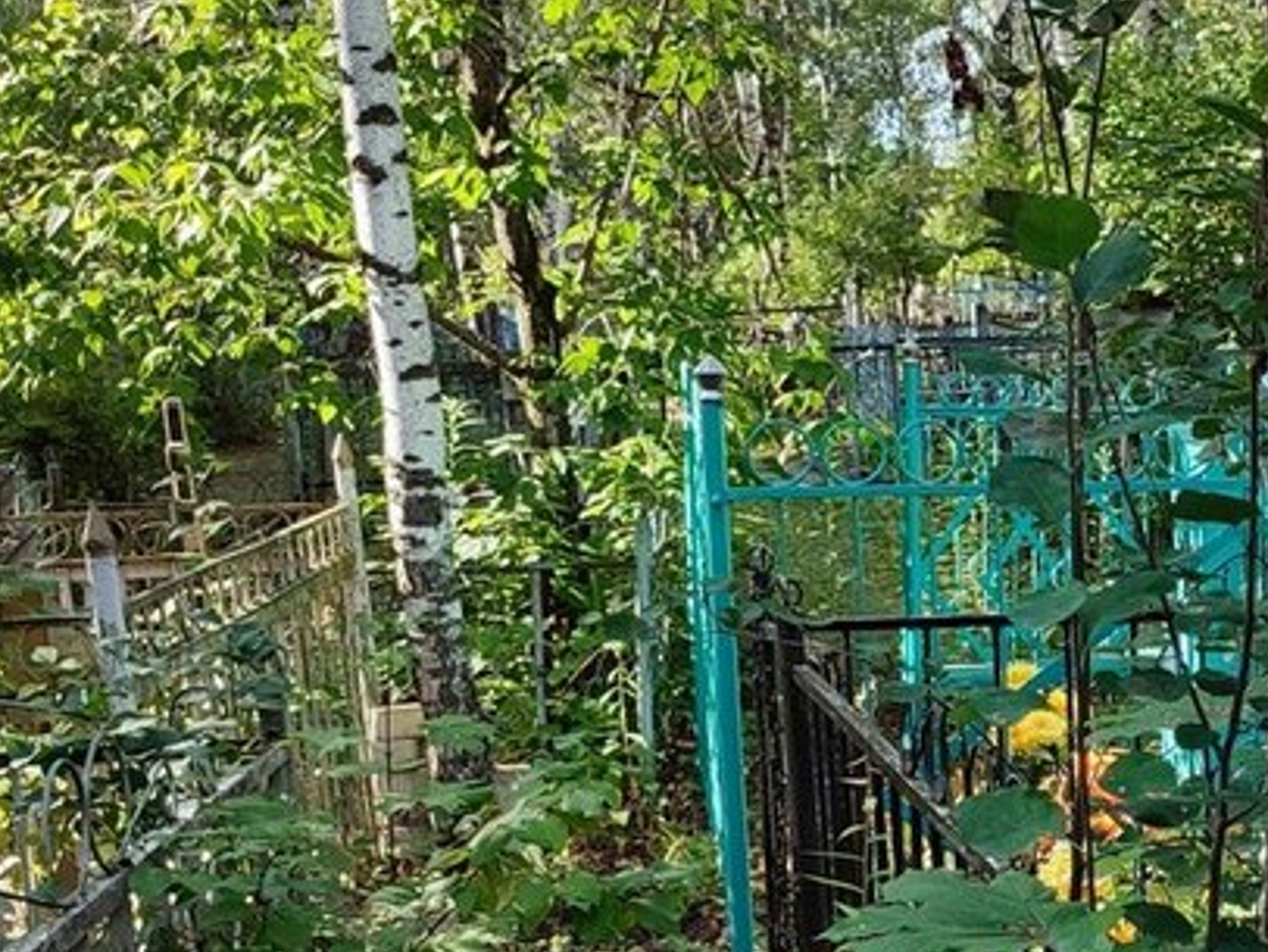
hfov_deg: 28.4
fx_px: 2309
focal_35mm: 63
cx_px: 1330
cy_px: 774
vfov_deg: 23.0
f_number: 1.9
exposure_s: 1/100
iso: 63
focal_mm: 6.04
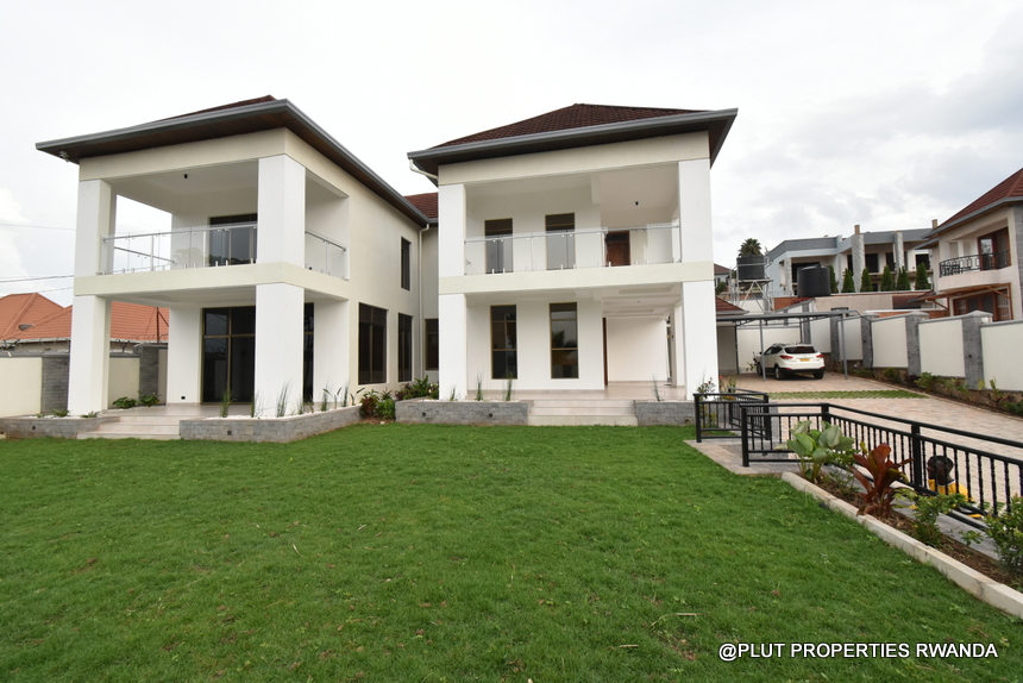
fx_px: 426
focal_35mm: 15
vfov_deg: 77.4
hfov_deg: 100.4
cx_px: 512
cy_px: 342
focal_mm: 10
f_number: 8
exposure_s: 1/350
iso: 800
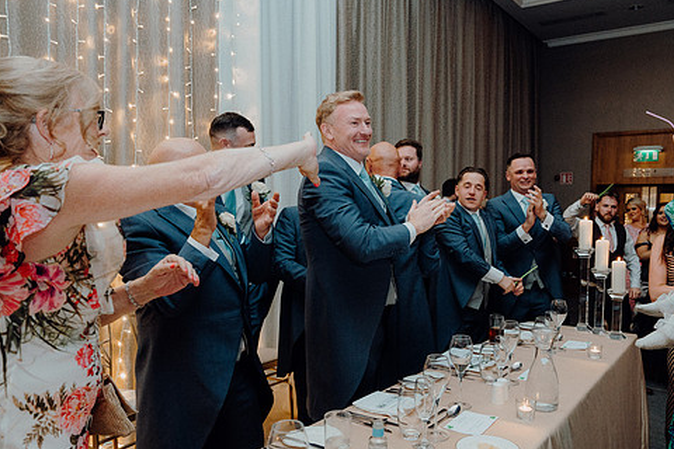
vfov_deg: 44.9
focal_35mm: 29
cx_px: 386
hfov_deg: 63.4
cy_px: 250
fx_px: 543
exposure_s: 1/160
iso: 2500
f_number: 3.5
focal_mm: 24
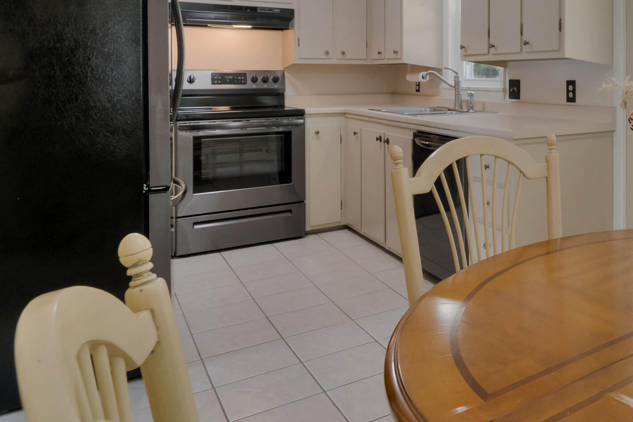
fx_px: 598
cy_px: 70
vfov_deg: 37.2
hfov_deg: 48.6
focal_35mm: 34
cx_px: 593
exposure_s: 1/250
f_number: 8
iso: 800
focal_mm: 16
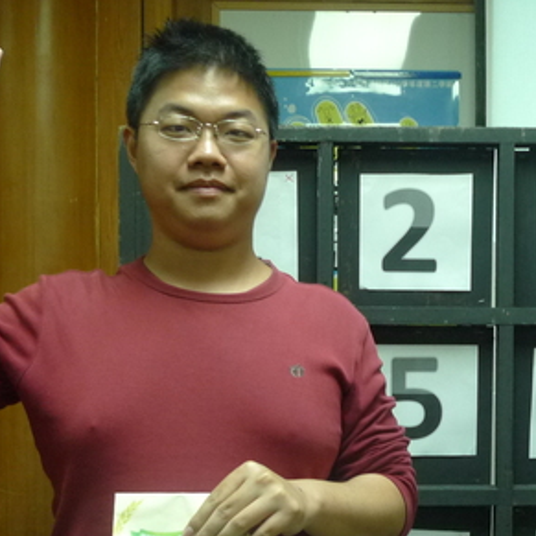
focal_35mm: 51
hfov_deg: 32.9
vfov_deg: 33.1
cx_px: 389
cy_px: 353
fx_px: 893
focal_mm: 5.1
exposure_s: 1/30
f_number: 2
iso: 320
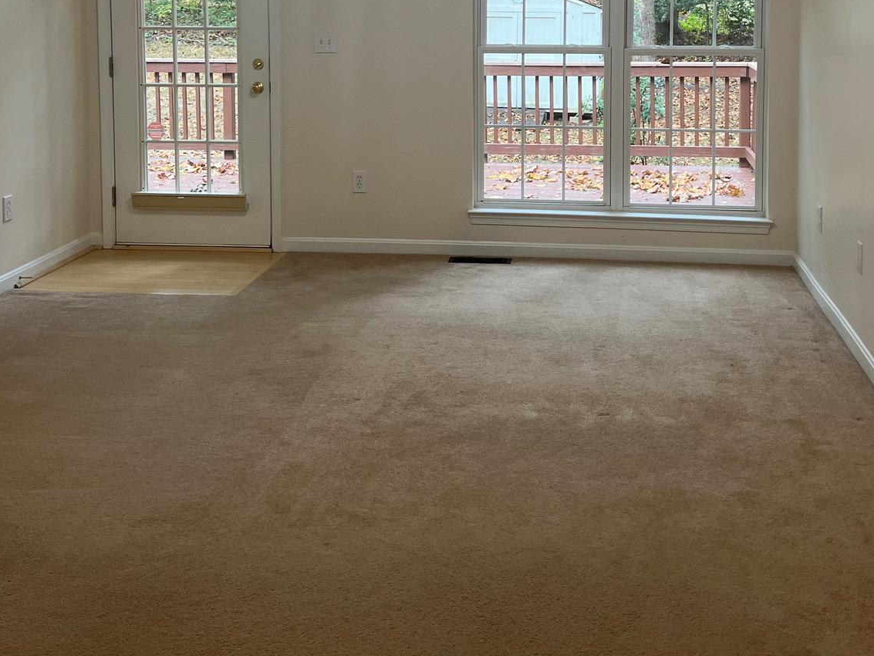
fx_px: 1187
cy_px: 69
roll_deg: +0.3
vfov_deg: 29.6
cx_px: 461
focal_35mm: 47
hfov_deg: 40.4
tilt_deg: -4.9
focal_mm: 5.7
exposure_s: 1/60
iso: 100
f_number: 1.5
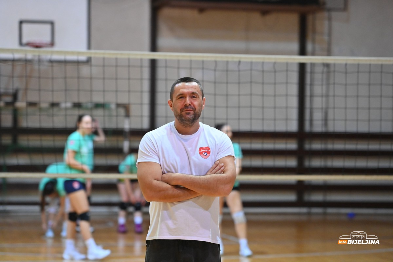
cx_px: 196
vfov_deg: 10.2
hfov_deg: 15.2
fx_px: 1474
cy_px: 131
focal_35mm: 135
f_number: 4.5
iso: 5000
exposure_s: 1/400
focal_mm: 135
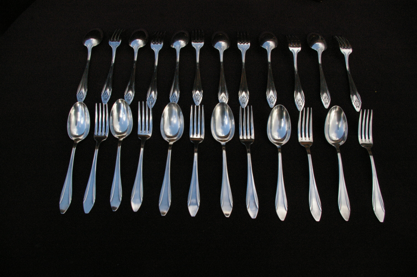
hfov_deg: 49.6
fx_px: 451
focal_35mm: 39
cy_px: 138
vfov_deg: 34.1
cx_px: 208
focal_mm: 26
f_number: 9.5
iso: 1600
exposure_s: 1/750
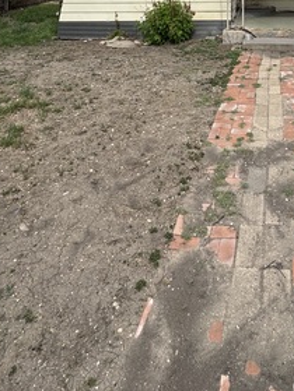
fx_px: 362
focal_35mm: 32
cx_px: 248
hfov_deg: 41.6
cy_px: -28
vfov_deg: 44.8
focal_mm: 2.22
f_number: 2.2
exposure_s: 1/2028
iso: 50
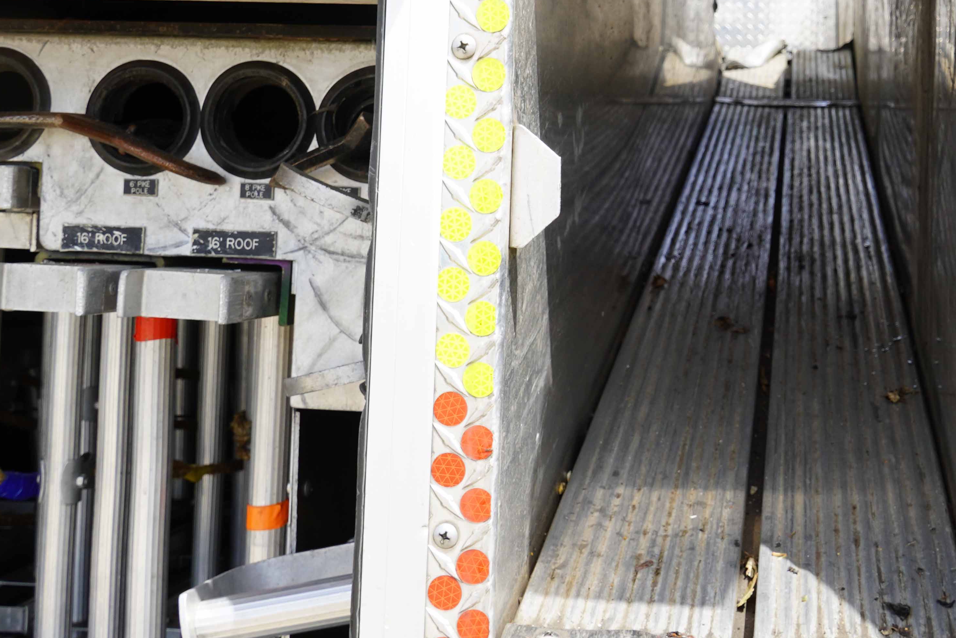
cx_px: 653
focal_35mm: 55
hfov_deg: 35.8
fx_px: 1461
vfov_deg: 24.3
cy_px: 146
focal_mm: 18
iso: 100
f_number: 7.1
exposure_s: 1/100
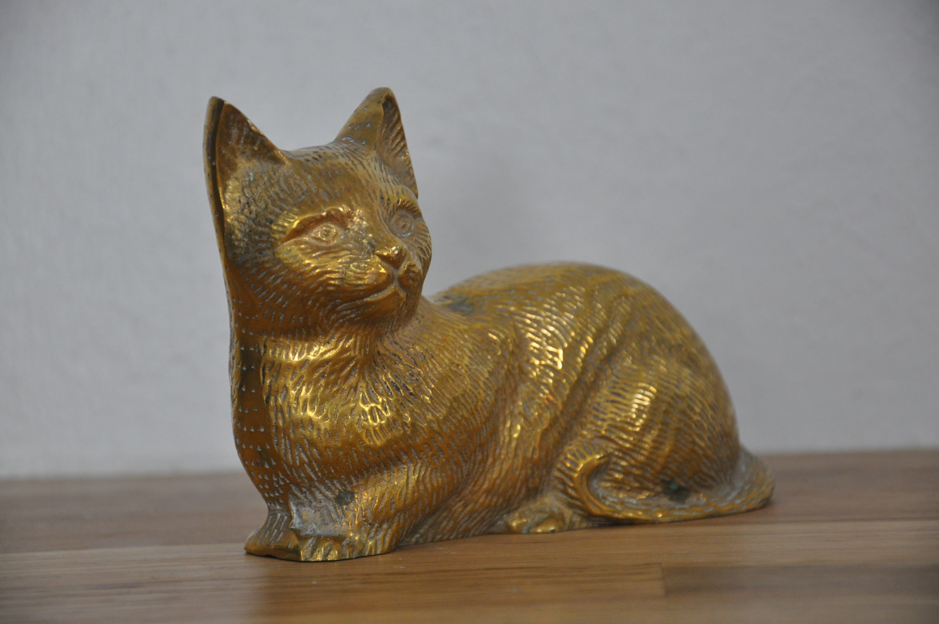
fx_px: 3830
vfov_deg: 9.3
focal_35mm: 147
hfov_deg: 14.0
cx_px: 470
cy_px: 312
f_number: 5.6
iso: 1100
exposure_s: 1/125
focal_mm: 98
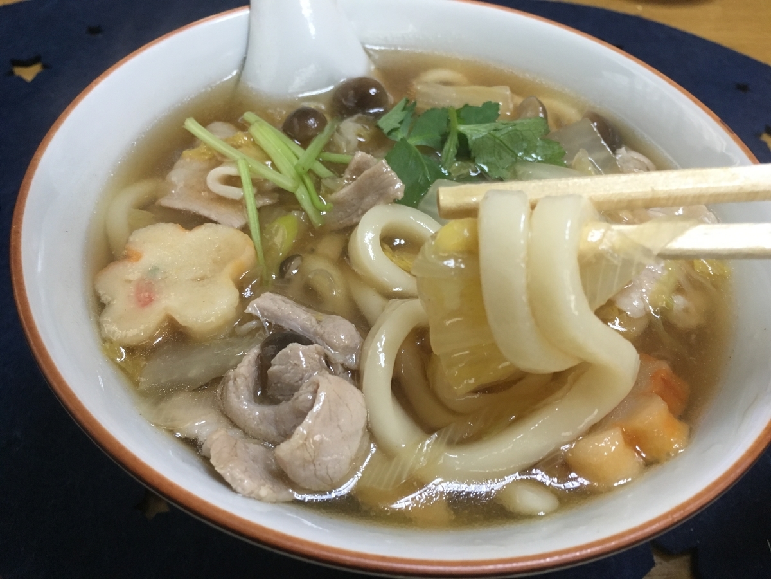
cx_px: 386
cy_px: 290
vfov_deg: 48.2
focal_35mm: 29
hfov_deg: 61.7
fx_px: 646
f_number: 2.2
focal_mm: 4.15
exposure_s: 1/33
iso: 160
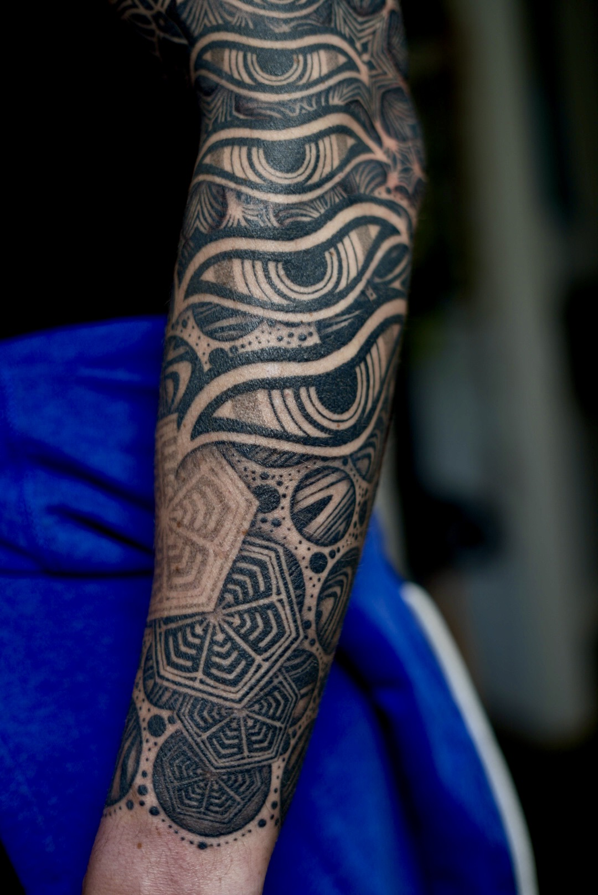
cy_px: 448
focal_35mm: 50
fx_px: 1244
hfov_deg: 27.0
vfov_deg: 39.6
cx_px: 299
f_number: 2
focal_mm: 50
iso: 50
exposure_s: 1/320
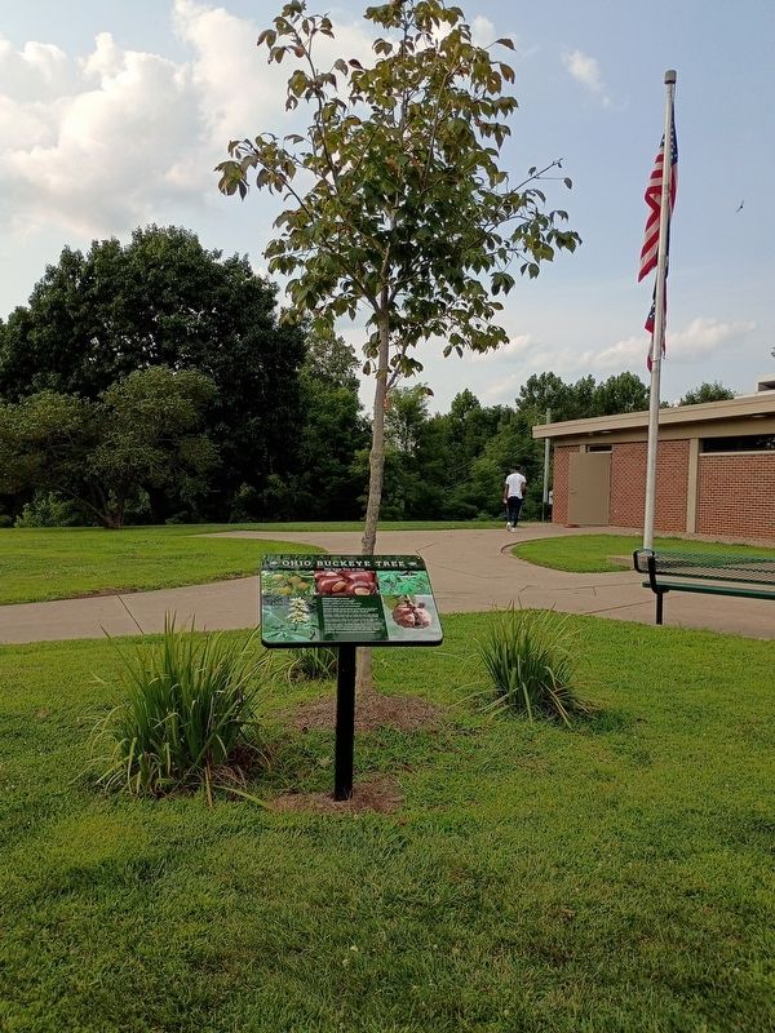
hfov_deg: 48.2
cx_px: 388
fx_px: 866
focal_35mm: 29
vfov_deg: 61.7
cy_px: 516
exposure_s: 1/997
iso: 102
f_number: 1.8
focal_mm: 4.27
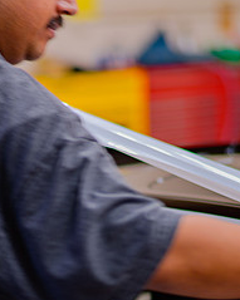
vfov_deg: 14.5
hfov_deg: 11.7
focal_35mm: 132
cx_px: 59
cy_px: 240
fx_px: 1173
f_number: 1.4
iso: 100
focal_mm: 58
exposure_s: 1/60
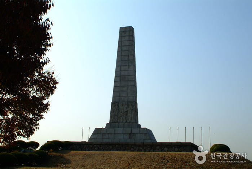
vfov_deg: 32.0
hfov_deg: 46.3
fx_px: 294
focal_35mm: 42
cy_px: 84
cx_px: 126
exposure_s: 1/125
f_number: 16
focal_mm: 28
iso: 200
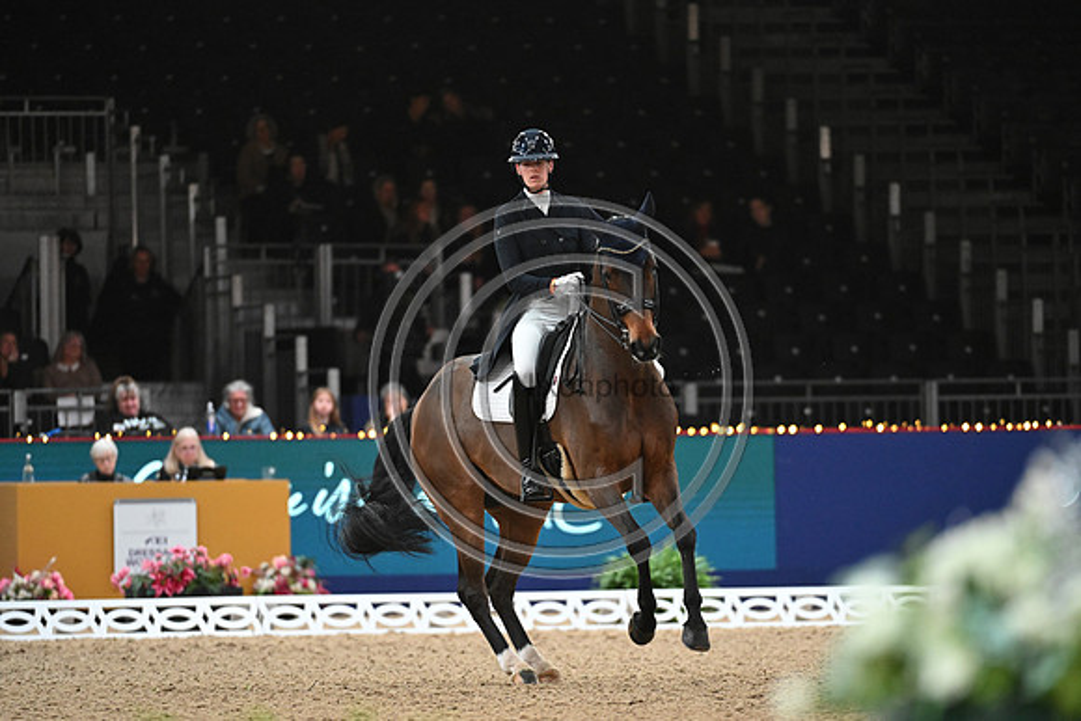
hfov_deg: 5.7
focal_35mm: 360
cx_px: 540
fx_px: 10812
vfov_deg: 3.8
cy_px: 360
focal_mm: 360
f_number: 4
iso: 6400
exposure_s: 1/640
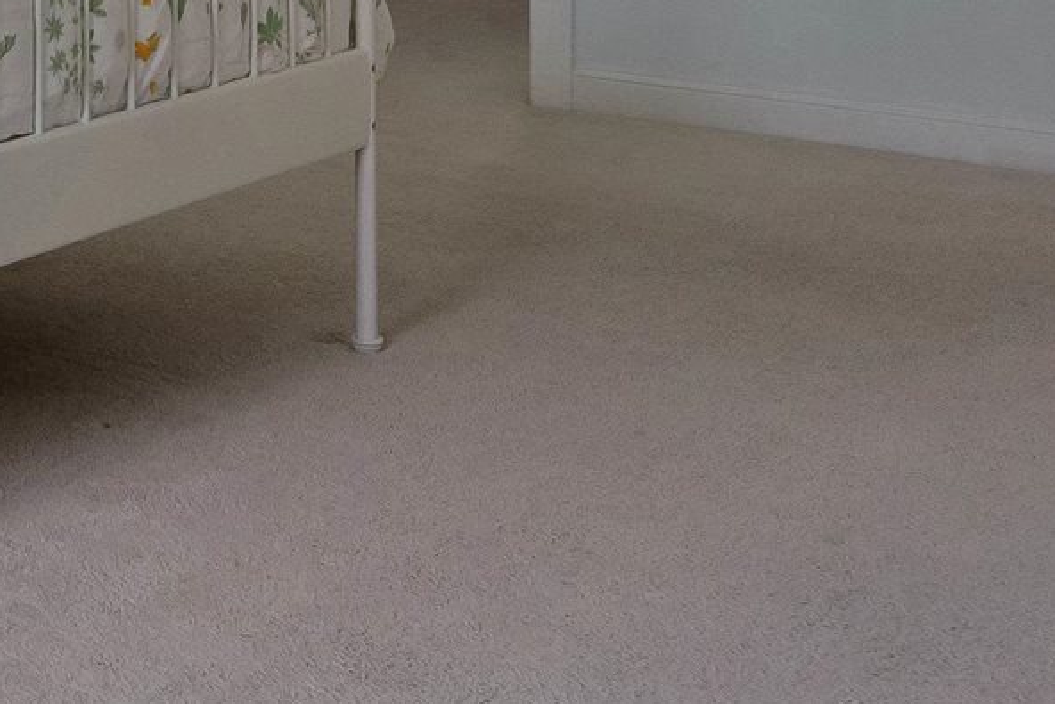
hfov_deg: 20.9
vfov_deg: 15.3
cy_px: -341
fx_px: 2433
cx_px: -520
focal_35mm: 83
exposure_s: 1/500
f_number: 8
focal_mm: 16
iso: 800
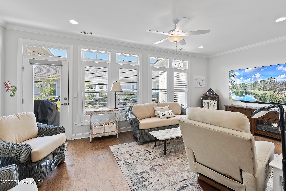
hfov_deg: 100.4
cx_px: 143
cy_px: 96
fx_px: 119
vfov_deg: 77.3
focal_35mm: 15
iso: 100
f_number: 4.5
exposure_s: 1/10
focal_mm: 10
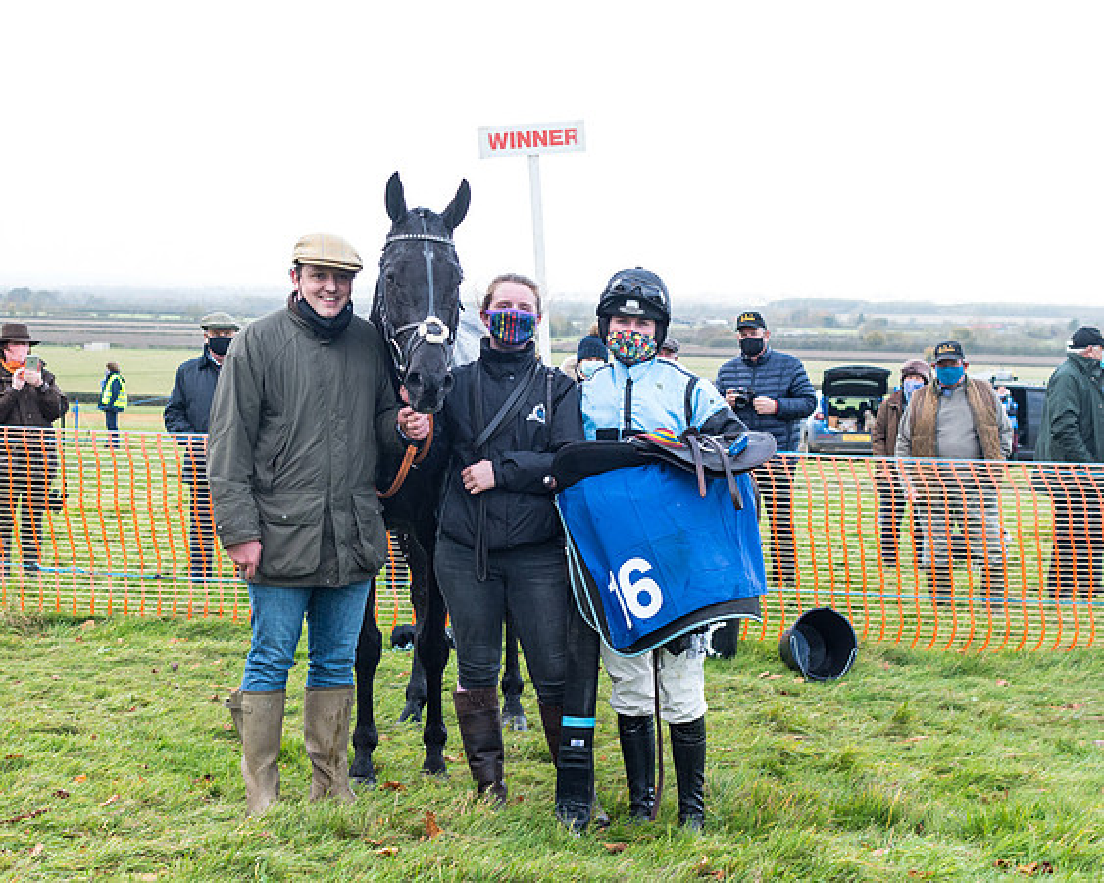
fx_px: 2041
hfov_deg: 30.2
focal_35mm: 63
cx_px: 464
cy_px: 407
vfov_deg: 24.4
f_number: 5
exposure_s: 1/1000
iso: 1250
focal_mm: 35
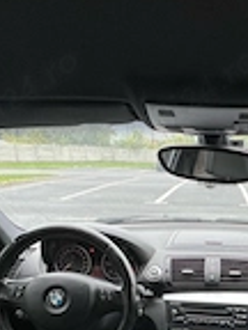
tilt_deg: -23.1
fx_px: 344
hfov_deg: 36.9
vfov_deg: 45.1
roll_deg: -2.1
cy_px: 314
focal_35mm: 36
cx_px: 227
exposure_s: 1/99
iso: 80
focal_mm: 1.57
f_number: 1.8
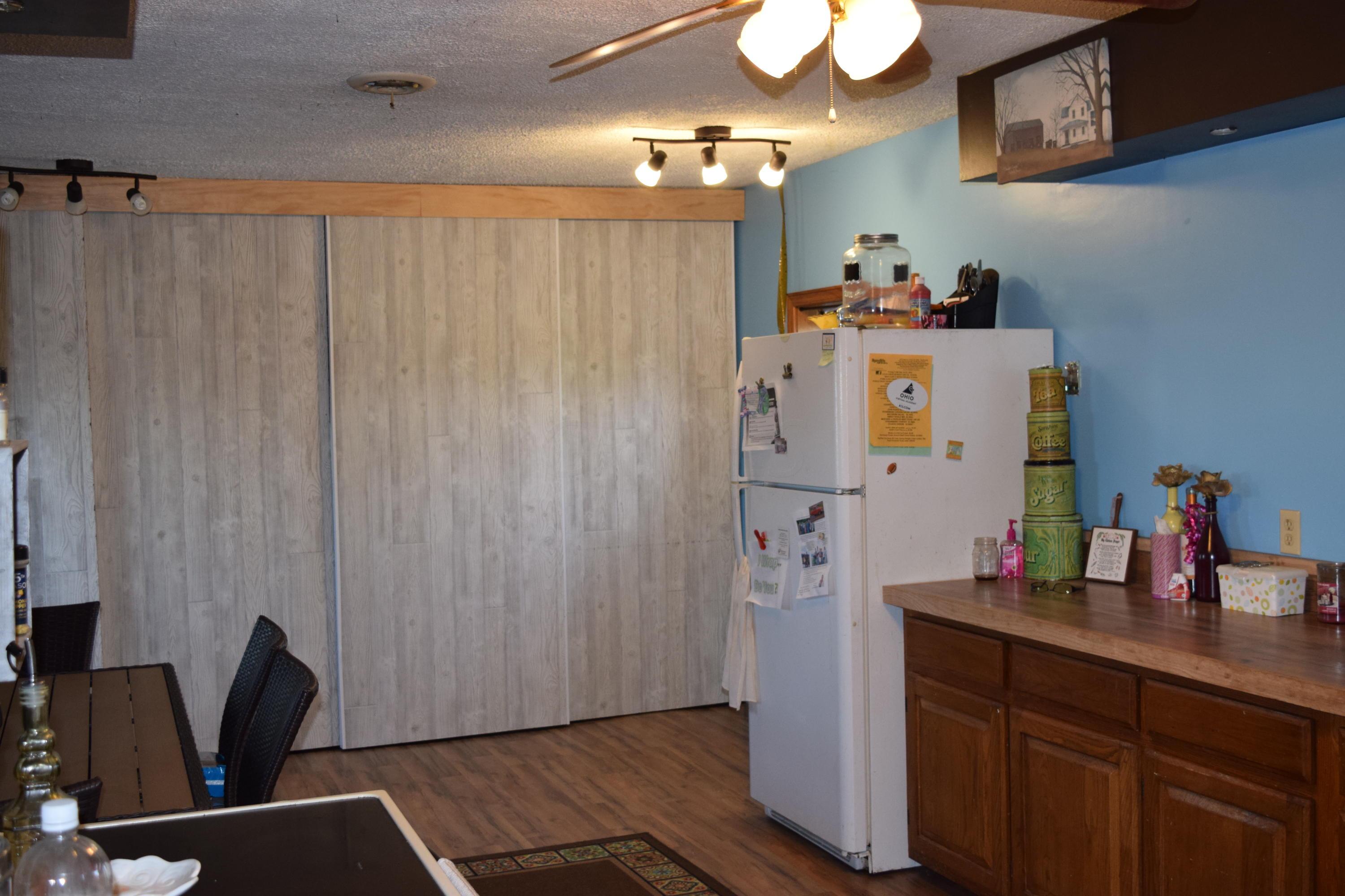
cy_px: 448
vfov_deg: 33.0
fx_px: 1513
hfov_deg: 47.9
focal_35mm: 40
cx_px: 672
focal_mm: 27
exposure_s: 1/100
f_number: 5
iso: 800
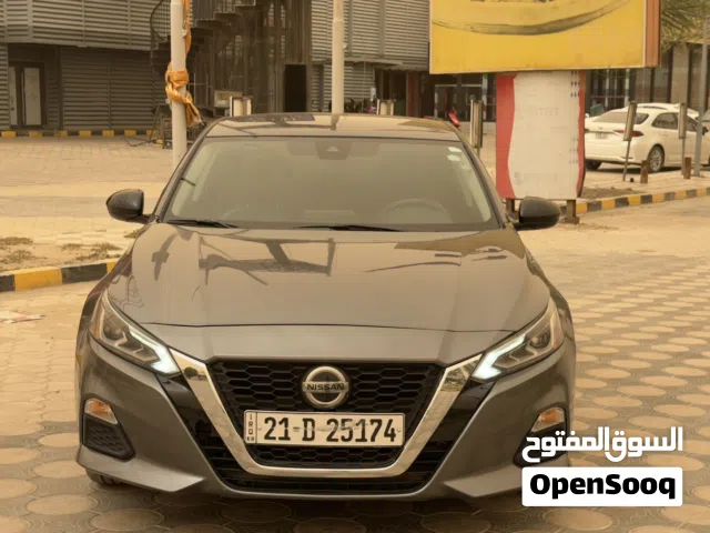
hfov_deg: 39.7
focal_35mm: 48
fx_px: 985
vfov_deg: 30.3
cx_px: 355
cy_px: 266
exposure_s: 1/1330
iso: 64
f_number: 1.78
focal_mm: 6.76
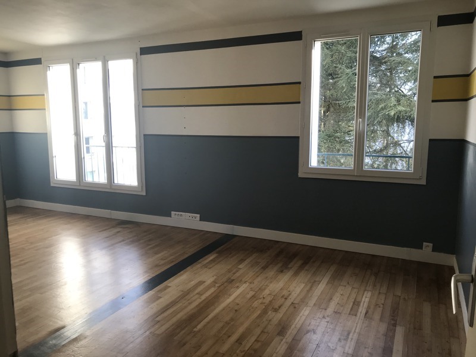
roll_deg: -0.2
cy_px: 178
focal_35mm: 28
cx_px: 238
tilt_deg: -6.9
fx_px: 385
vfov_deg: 49.7
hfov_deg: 63.4
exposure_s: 1/100
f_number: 1.8
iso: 32
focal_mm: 3.99
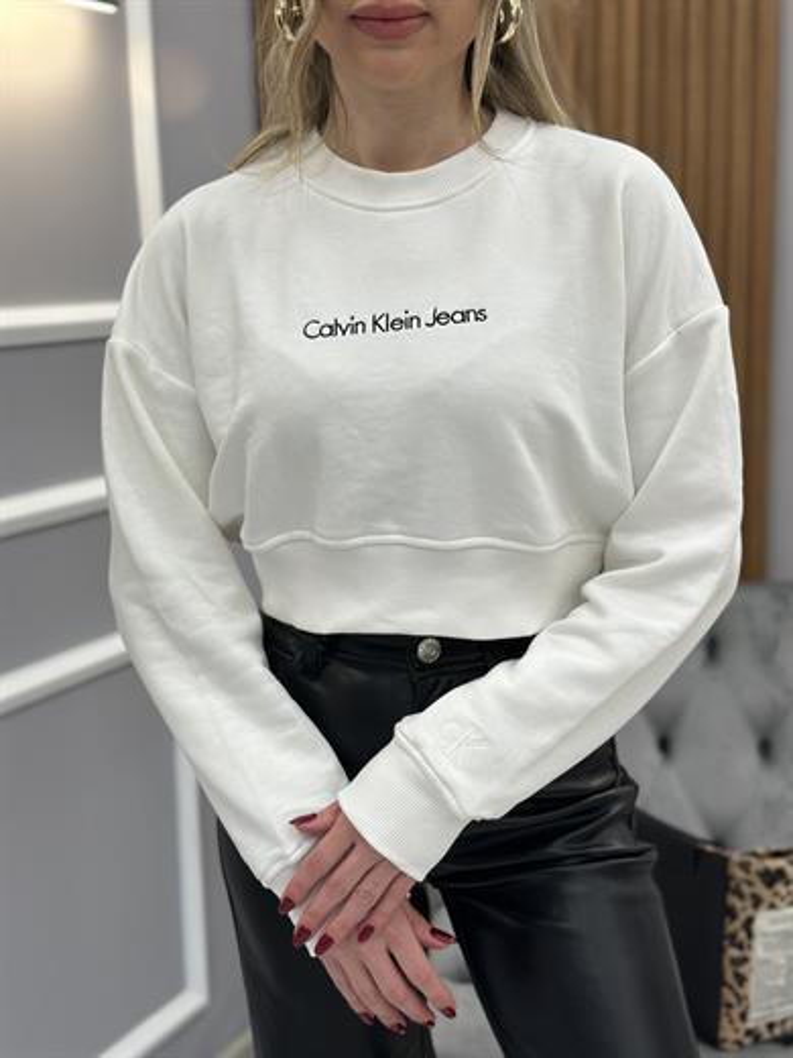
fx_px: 1466
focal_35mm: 48
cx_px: 396
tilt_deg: -11.3
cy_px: 529
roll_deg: +1.3
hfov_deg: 30.3
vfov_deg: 39.7
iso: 64
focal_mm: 6.86
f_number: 1.78
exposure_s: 1/111
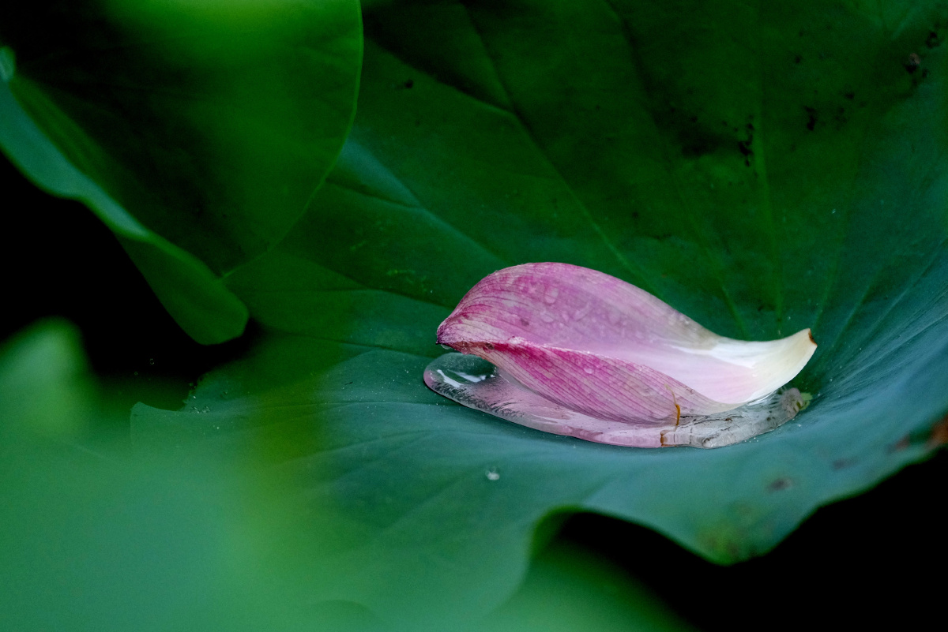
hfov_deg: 9.8
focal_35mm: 210
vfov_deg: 6.5
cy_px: 316
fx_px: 5532
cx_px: 474
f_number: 3.2
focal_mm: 140
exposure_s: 1/1901
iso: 1600
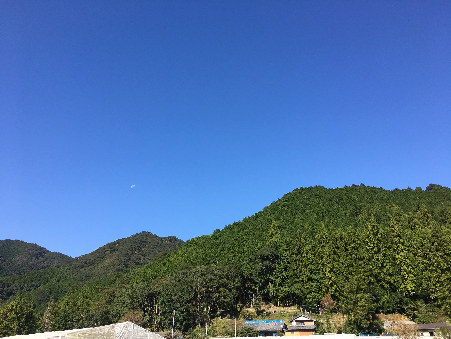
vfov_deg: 48.2
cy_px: 170
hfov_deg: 61.7
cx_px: 226
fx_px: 378
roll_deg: -1.3
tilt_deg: +27.3
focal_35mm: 29
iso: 25
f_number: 2.2
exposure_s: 1/1166
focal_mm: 4.15
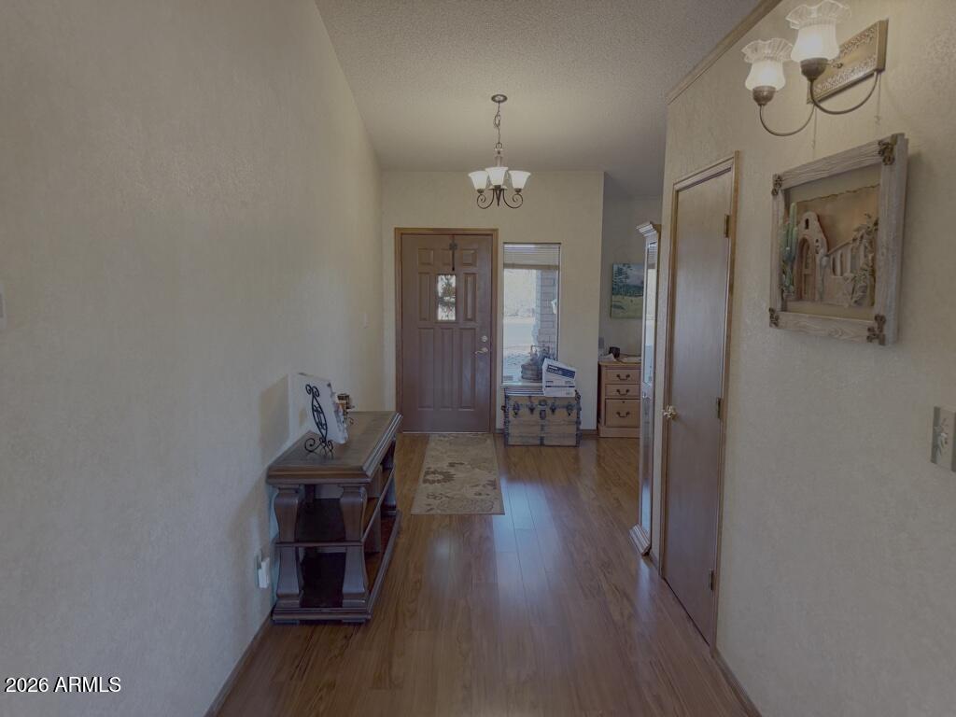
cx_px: 478
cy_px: 358
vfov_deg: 56.8
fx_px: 663
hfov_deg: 71.6
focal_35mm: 24
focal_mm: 6.76
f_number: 1.78
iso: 200
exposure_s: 1/60
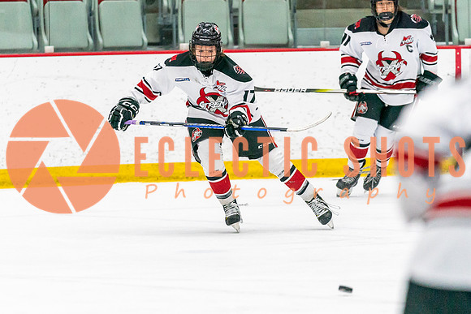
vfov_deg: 3.9
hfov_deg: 5.8
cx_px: 222
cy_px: 163
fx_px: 4632
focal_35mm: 354
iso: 3200
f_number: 2.8
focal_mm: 200
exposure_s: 1/1250
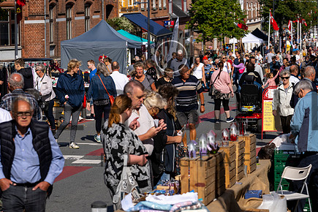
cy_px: 74
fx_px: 1272
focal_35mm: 144
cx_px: 165
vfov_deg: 9.5
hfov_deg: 14.3
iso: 100
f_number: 5
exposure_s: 1/1250
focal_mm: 108
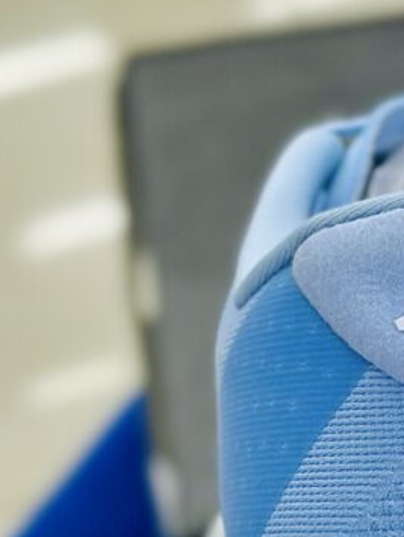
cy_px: 547
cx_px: 475
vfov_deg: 15.3
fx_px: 1957
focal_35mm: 126
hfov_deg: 11.6
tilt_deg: -57.9
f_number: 1.78
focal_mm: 6.86
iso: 64
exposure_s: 1/108
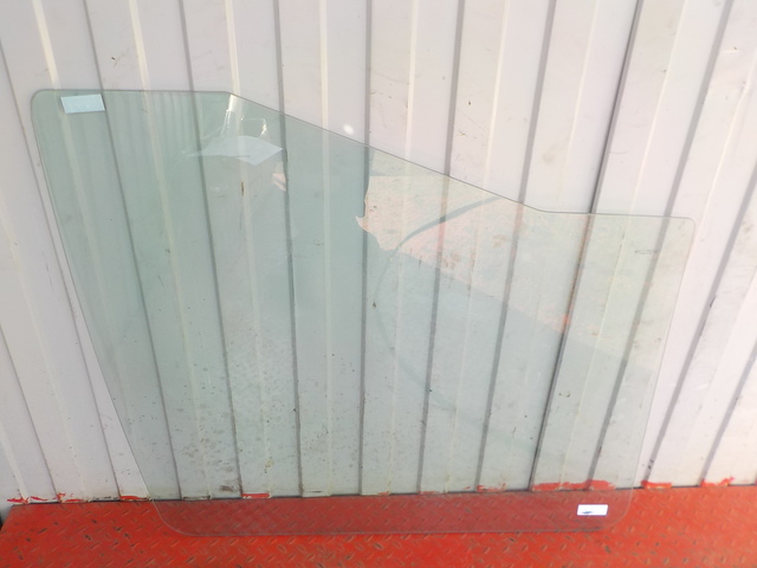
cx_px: 378
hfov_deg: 60.0
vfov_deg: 46.8
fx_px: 656
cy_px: 284
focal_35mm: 30
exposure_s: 1/80
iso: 125
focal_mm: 4.1
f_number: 3.3
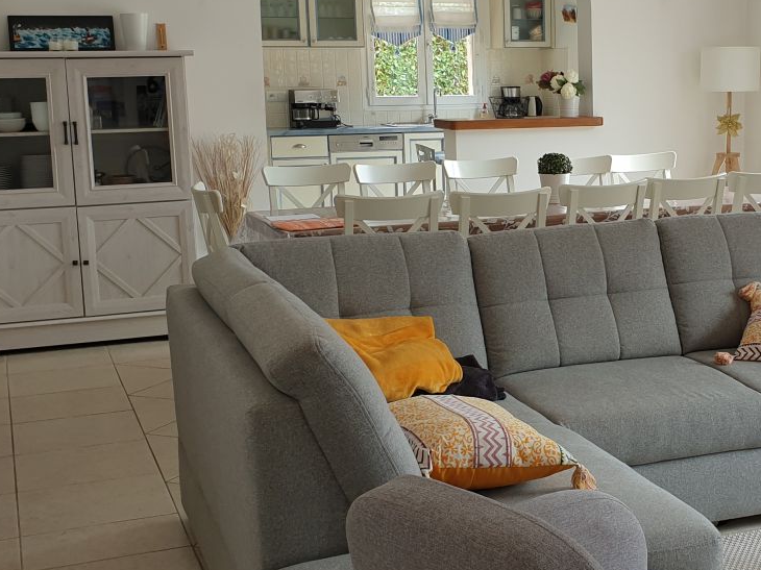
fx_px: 1253
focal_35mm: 57
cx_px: 587
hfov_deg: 33.0
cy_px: 261
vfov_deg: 25.6
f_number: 2.4
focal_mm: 4.3
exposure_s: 1/100
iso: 50
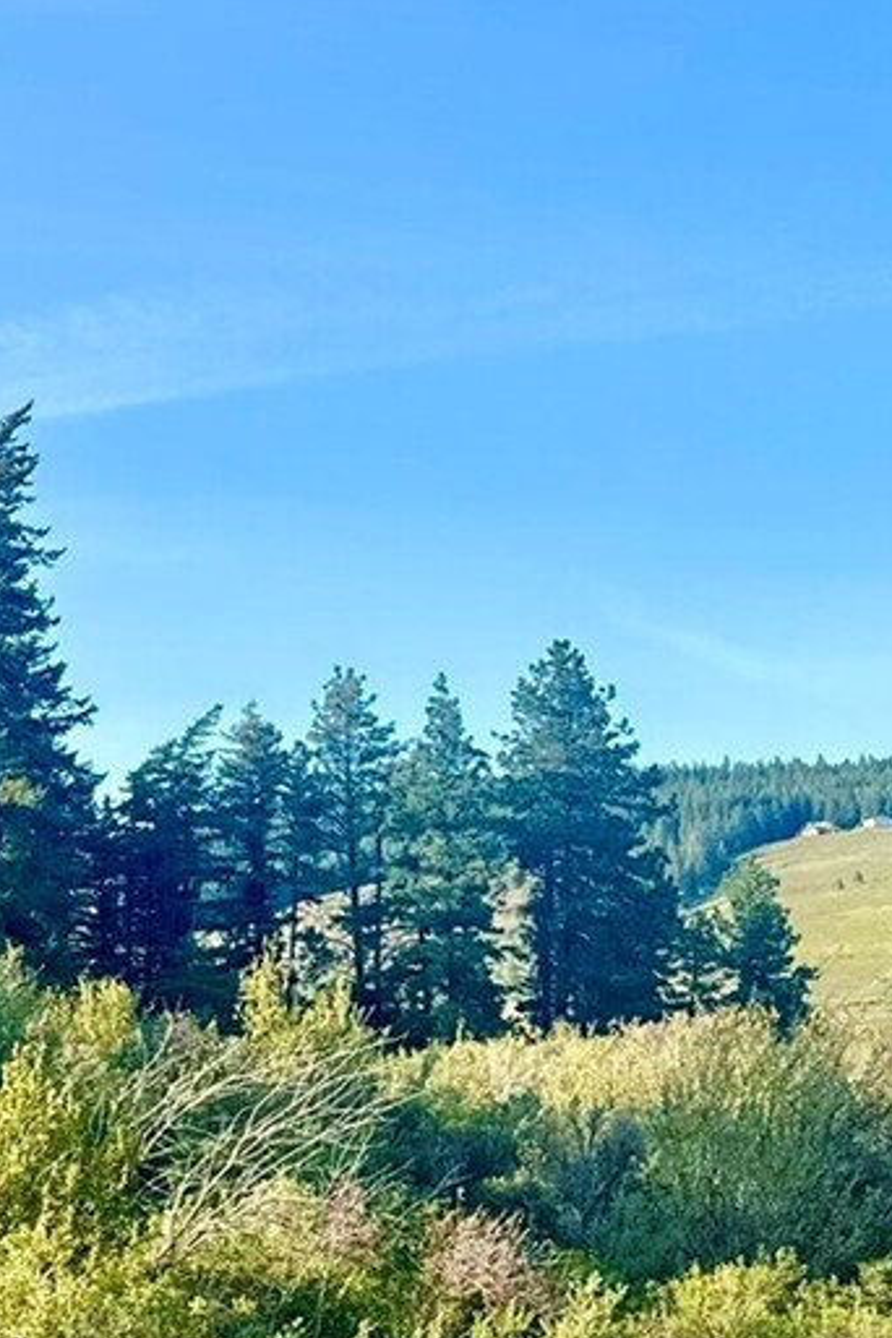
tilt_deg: +4.2
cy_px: 1012
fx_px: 2601
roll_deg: +1.9
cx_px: 214
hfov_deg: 19.3
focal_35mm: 70
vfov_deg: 28.4
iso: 80
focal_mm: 6.76
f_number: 1.78
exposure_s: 1/2331
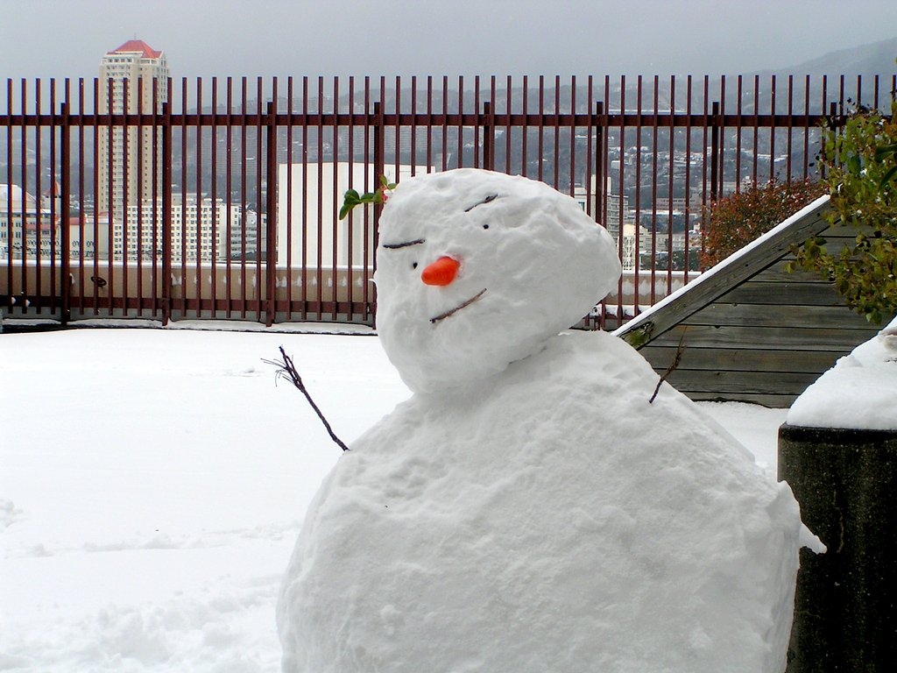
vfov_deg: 18.0
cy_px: 336
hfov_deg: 23.8
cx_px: 448
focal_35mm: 82
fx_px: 2125
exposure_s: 1/250
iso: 50
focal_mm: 12.6
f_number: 5.6
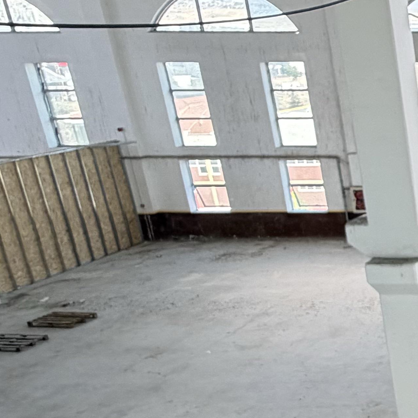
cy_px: 309
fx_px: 751
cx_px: 707
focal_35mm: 55
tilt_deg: -21.2
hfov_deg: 22.2
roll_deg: +0.4
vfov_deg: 30.6
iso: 160
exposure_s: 1/121
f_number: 2.2
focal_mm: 2.22
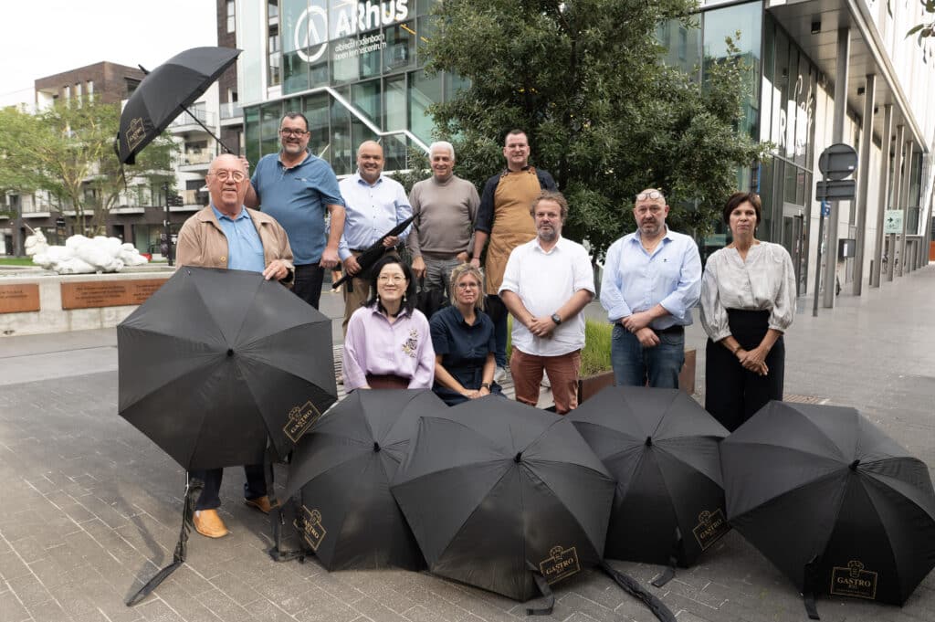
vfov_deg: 49.5
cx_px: 468
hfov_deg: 69.4
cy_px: 311
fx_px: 675
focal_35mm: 26
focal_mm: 26
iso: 1600
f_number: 7.1
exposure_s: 1/320
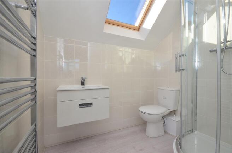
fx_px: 96
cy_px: 76
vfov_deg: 77.0
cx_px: 116
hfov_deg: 100.5
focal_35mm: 15
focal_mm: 10
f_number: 11
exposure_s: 1/200
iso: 640
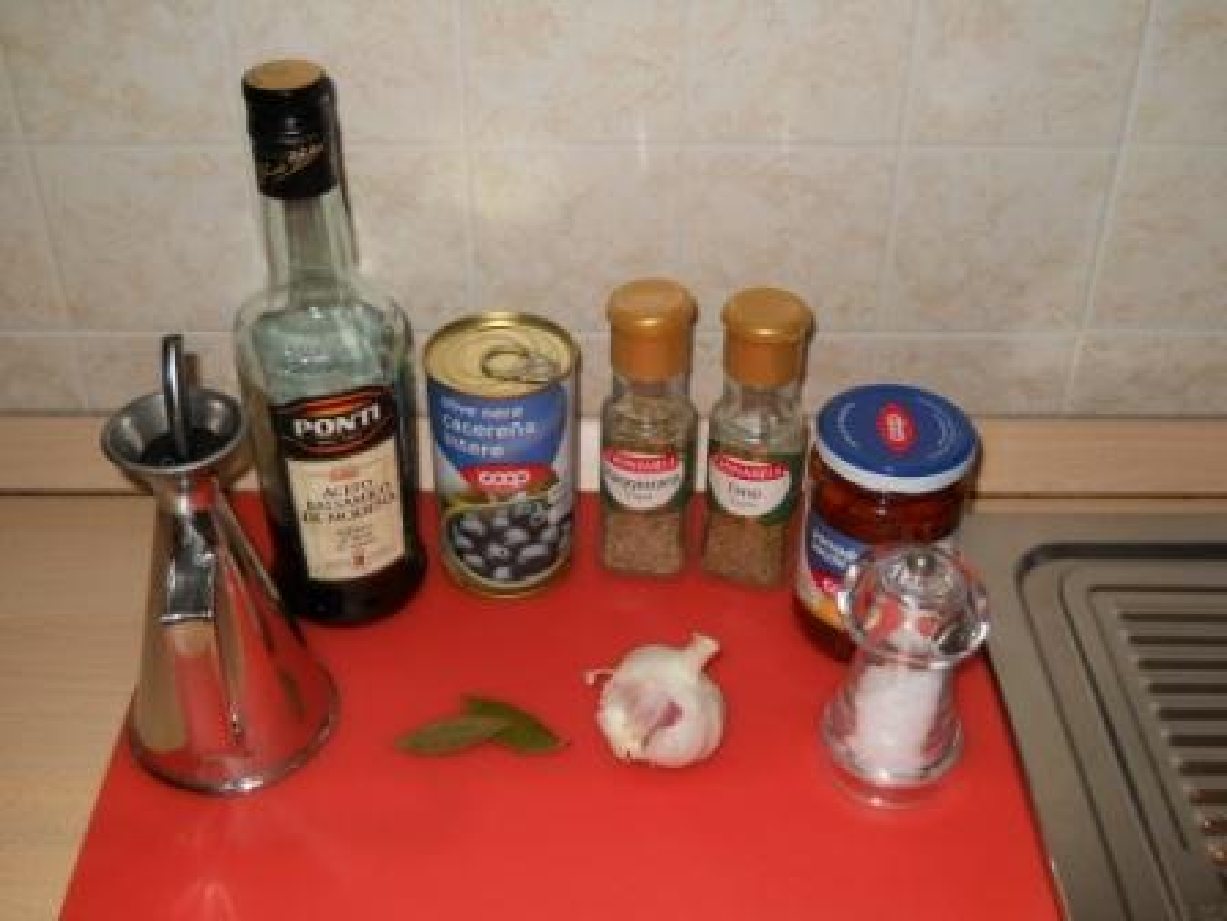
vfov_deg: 35.1
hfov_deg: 45.8
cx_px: 614
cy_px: 460
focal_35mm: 41
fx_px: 1453
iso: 80
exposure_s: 1/30
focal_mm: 6.72
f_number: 3.1
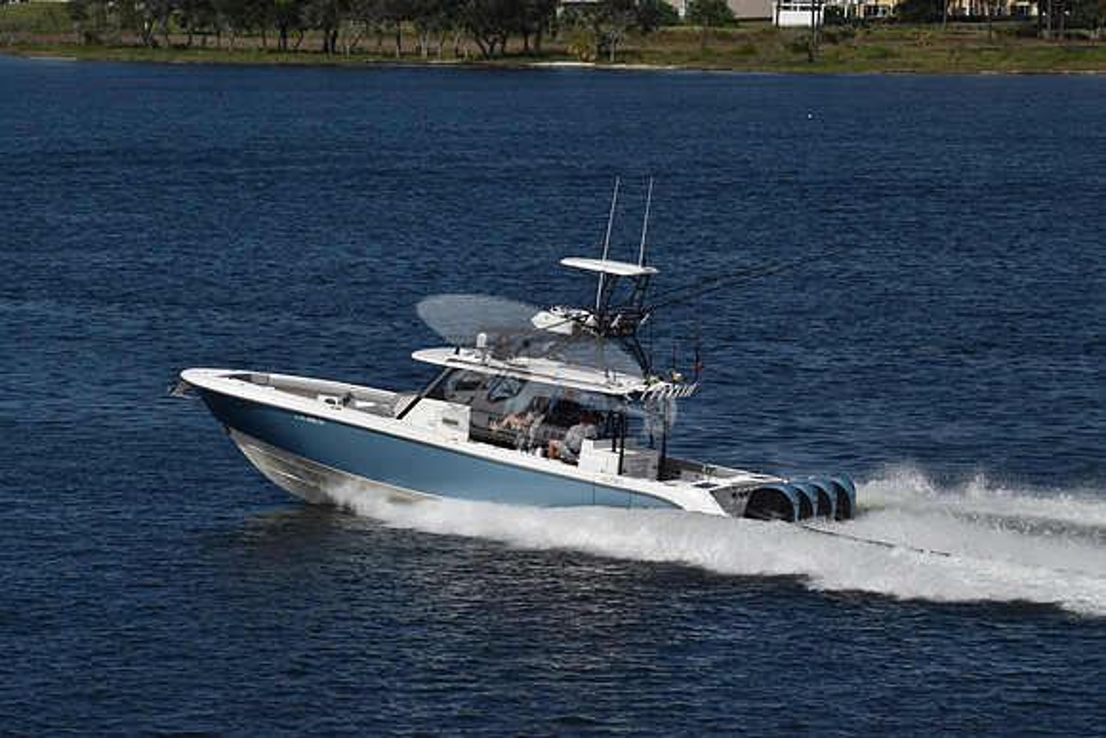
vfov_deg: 8.3
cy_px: 369
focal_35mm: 165
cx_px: 553
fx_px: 5070
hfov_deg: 12.4
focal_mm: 110
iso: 400
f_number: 19
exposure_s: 1/1000
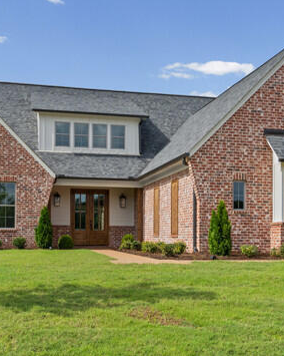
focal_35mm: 46
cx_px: 150
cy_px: 158
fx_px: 483
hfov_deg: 32.7
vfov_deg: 40.3
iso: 800
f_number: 9
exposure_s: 1/800
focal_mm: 29
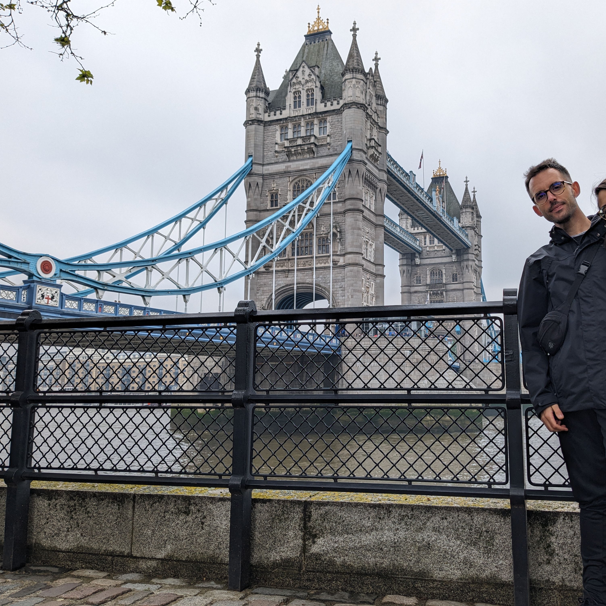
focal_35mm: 32
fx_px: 634
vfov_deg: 51.1
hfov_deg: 50.6
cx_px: 377
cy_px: 301
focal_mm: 4.38
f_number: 1.73
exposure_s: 1/2336
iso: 61
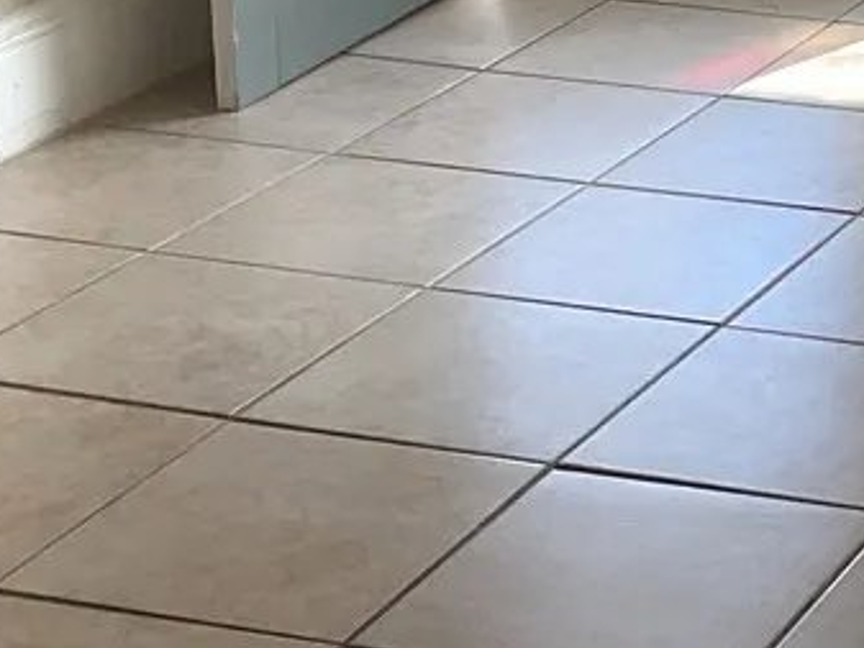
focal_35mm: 124
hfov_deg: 14.5
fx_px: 3096
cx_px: 1397
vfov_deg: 11.4
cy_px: -343
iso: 25
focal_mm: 3
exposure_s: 1/120
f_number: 1.8
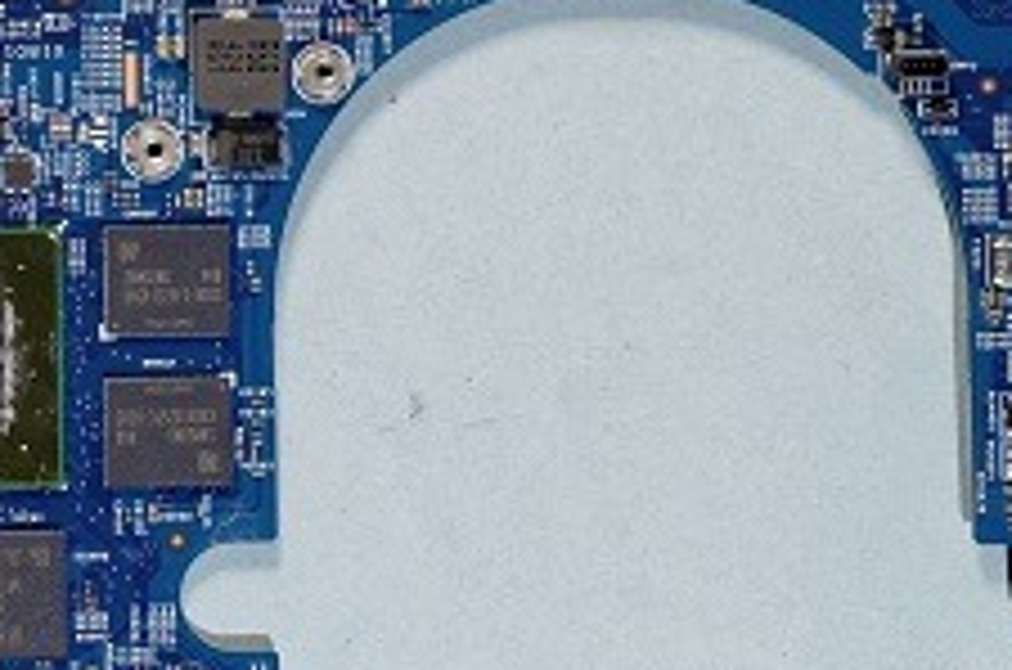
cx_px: 54
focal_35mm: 110
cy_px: 157
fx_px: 3086
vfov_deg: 12.4
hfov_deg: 18.3
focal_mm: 22
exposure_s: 1/6
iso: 100
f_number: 8
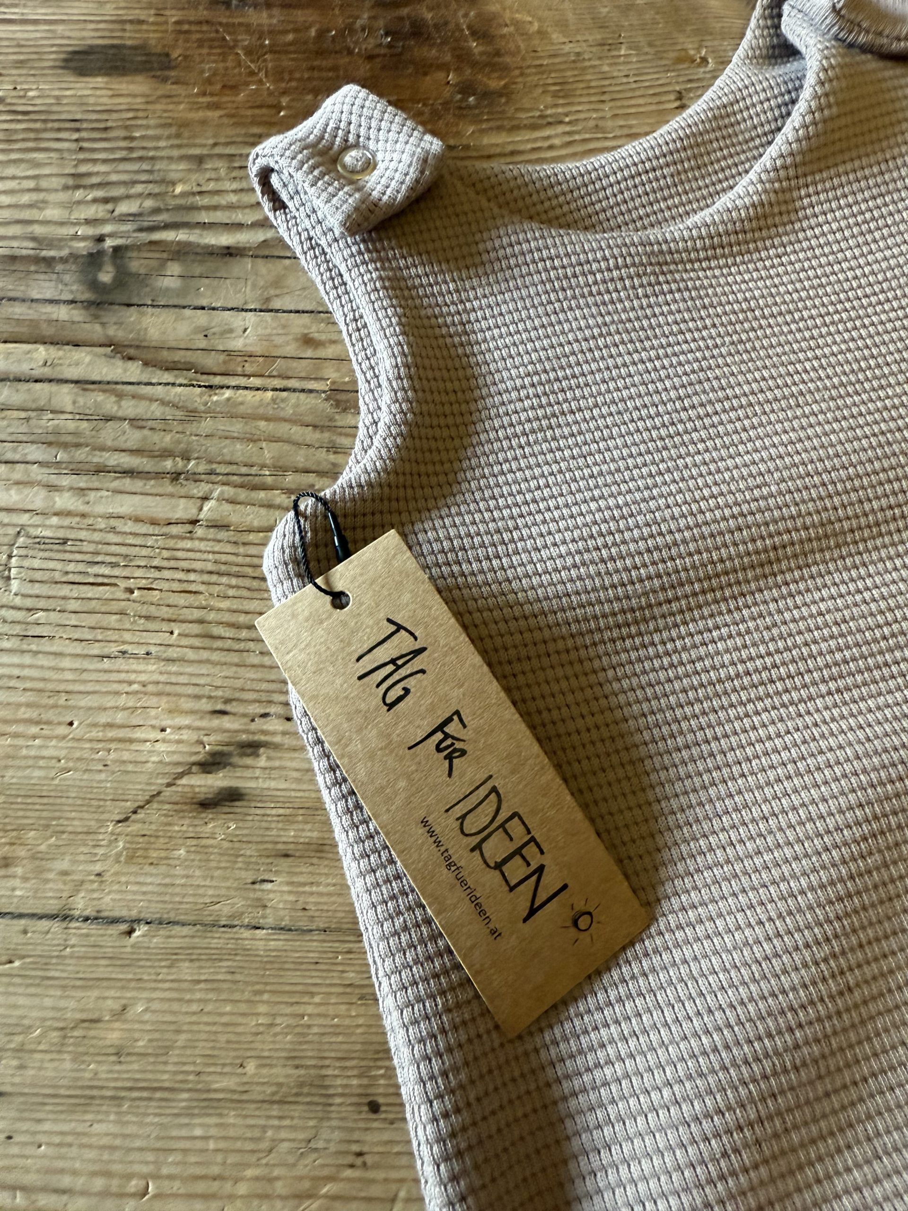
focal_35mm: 24
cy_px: 606
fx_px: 839
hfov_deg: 56.8
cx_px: 454
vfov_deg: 71.6
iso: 400
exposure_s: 1/60
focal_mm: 2.22
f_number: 2.2
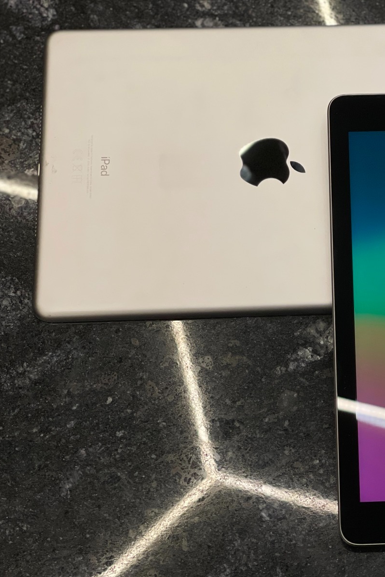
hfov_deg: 15.1
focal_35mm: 89
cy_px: 289
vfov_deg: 22.9
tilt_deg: -69.8
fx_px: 1428
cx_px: 382
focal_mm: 7.5
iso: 160
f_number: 2.2
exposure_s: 1/121
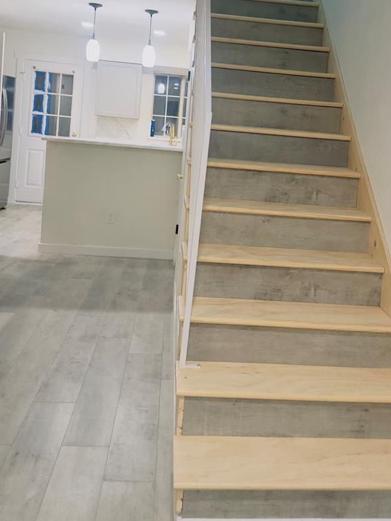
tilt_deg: -2.8
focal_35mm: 37
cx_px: 230
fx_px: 557
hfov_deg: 38.6
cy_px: 168
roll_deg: -8.0
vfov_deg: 49.1
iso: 250
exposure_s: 1/60
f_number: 1.78
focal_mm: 6.86
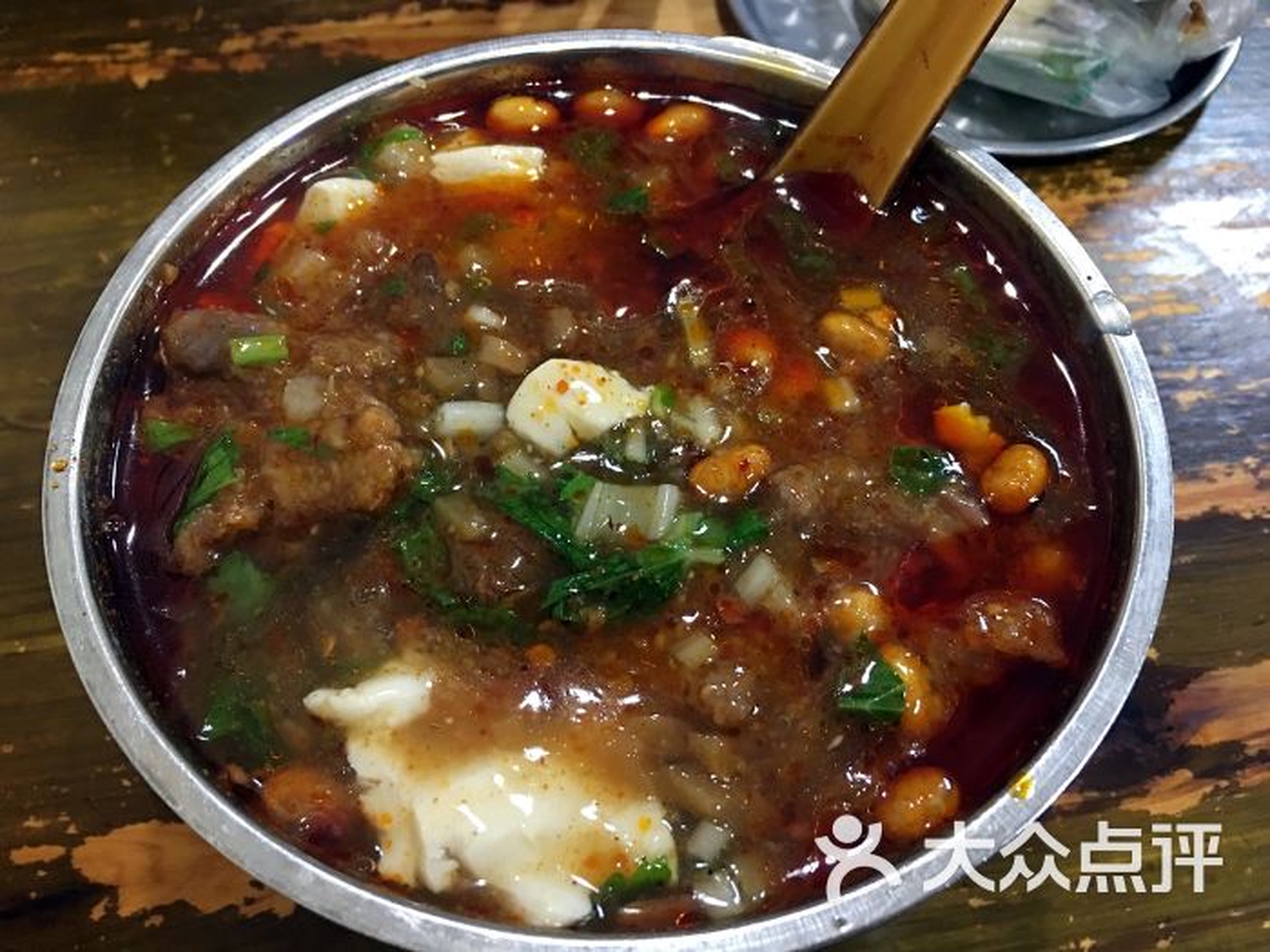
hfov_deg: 61.7
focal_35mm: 29
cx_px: 635
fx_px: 1064
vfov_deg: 48.2
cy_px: 476
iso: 80
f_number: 2.2
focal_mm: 4.15
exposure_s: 1/10
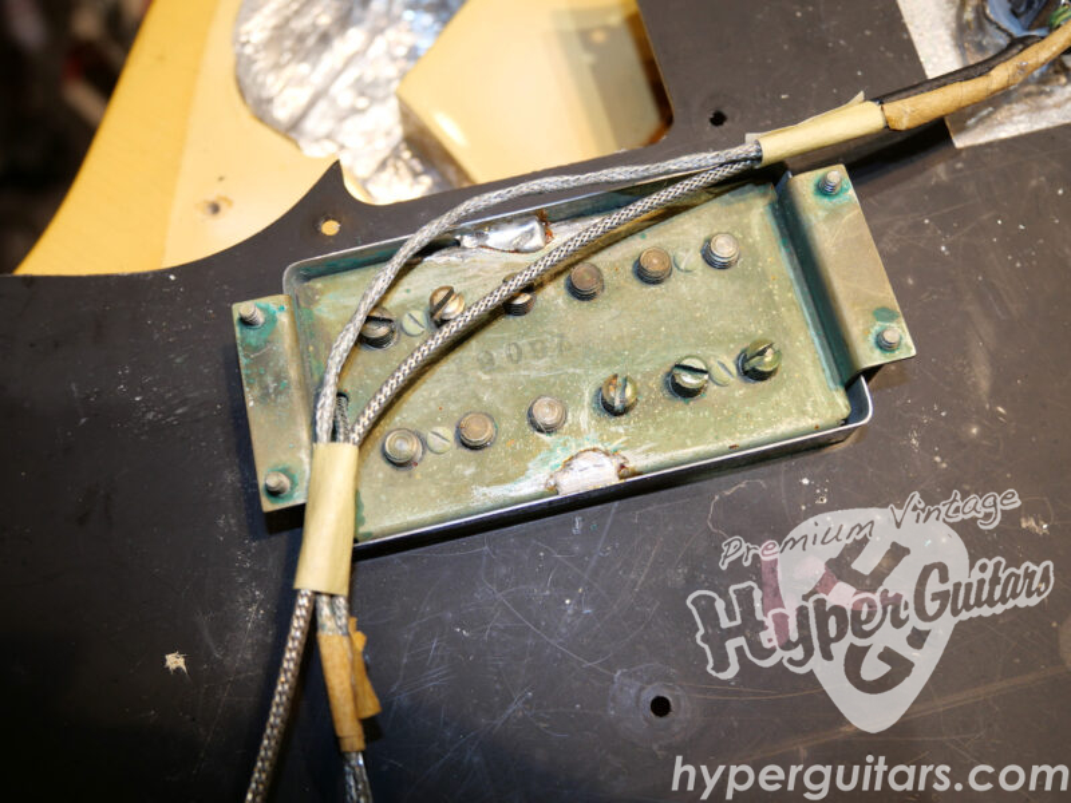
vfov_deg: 44.2
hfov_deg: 56.8
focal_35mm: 32
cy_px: 402
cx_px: 536
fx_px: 990
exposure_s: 1/50
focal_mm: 16
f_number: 3.9
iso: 200
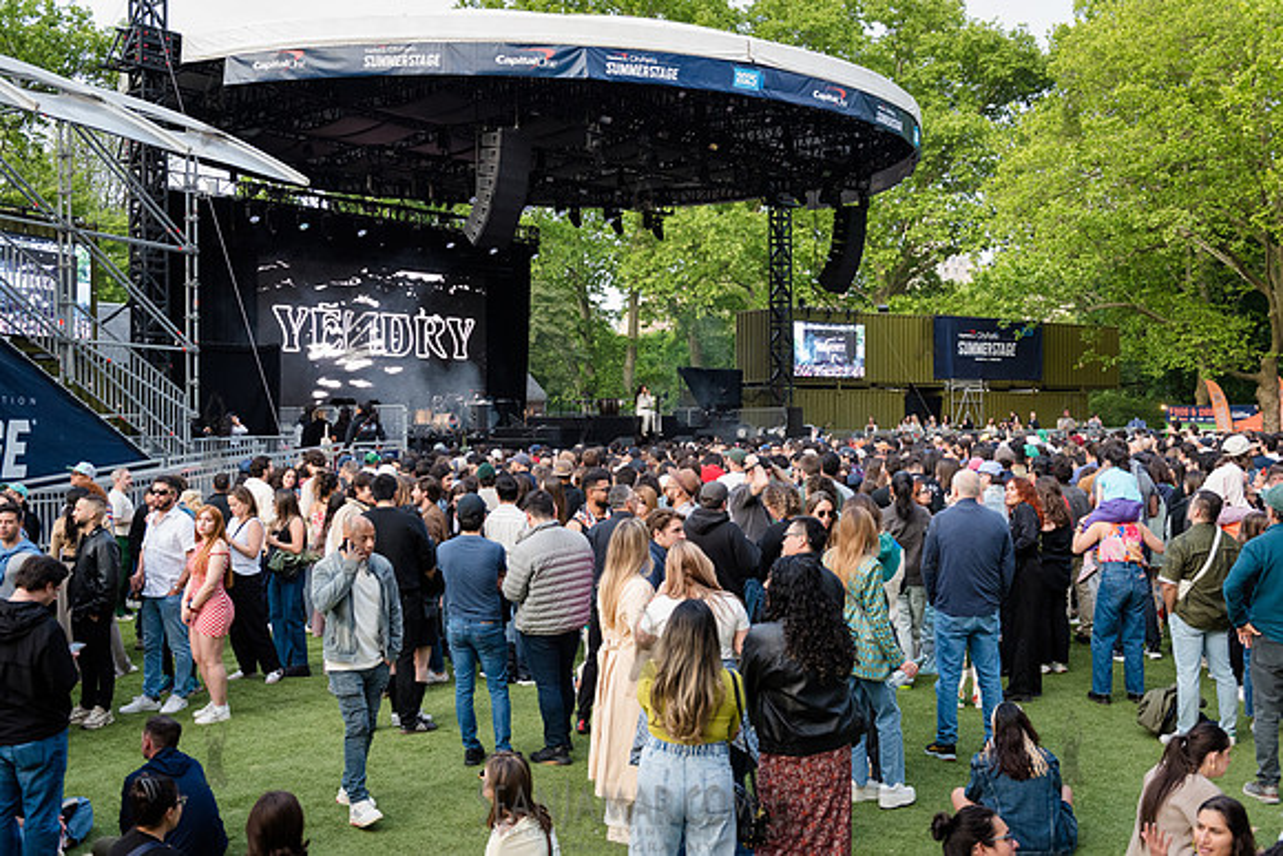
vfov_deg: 34.9
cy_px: 428
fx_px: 1361
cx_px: 642
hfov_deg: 50.5
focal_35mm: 38
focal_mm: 38
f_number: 4
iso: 2000
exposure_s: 1/500
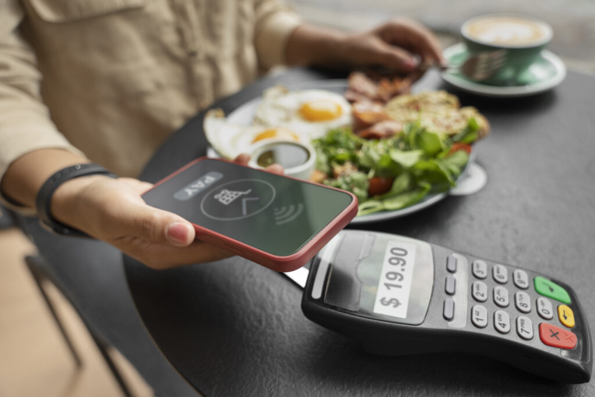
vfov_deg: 42.3
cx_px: 298
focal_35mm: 31
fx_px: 512
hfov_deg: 60.3
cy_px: 198
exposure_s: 1/320
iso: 500
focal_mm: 31
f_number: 3.5
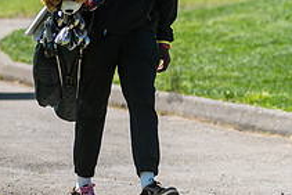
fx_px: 4050
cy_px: -30
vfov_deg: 2.8
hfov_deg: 4.1
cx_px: 415
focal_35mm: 499
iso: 100
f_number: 3.5
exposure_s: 1/800
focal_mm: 135
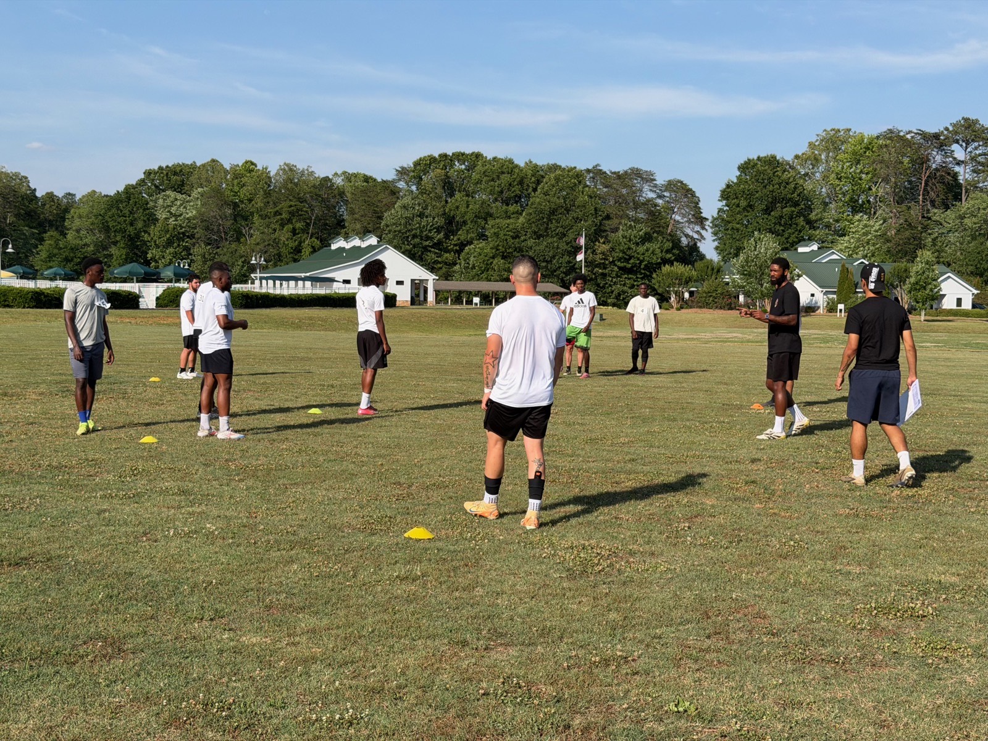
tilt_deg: -4.3
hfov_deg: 39.7
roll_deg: -0.4
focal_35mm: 48
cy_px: 370
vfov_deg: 30.3
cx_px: 494
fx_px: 1370
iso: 64
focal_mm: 6.76
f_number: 1.78
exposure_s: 1/4878
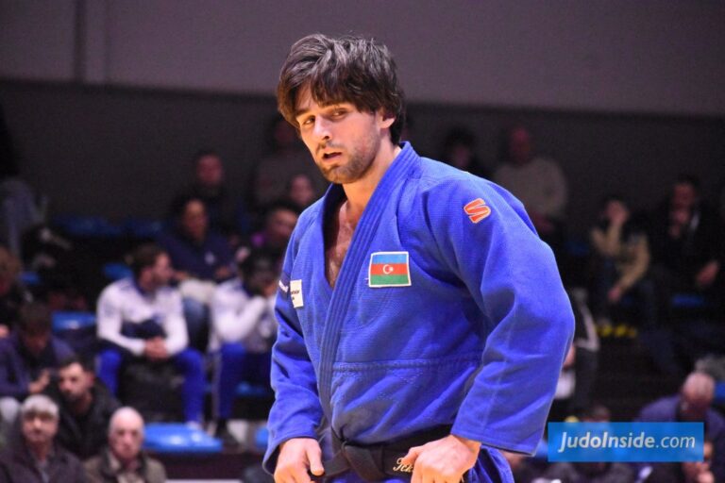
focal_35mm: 202
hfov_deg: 10.2
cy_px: 242
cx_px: 362
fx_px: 4078
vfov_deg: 6.8
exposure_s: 1/400
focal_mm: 135
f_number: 4.8
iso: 12800
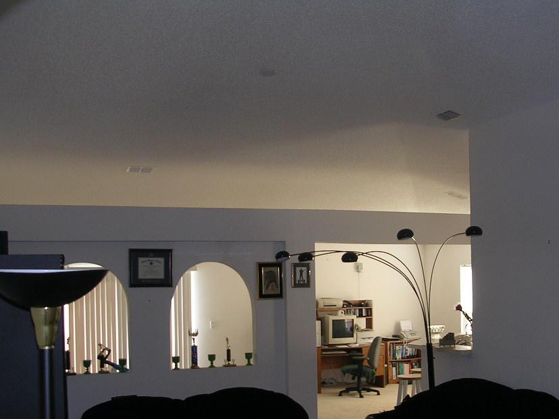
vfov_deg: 30.8
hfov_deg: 40.3
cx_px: 335
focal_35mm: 47
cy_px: 256
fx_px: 759
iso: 50
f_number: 2.8
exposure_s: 1/30
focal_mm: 5.8
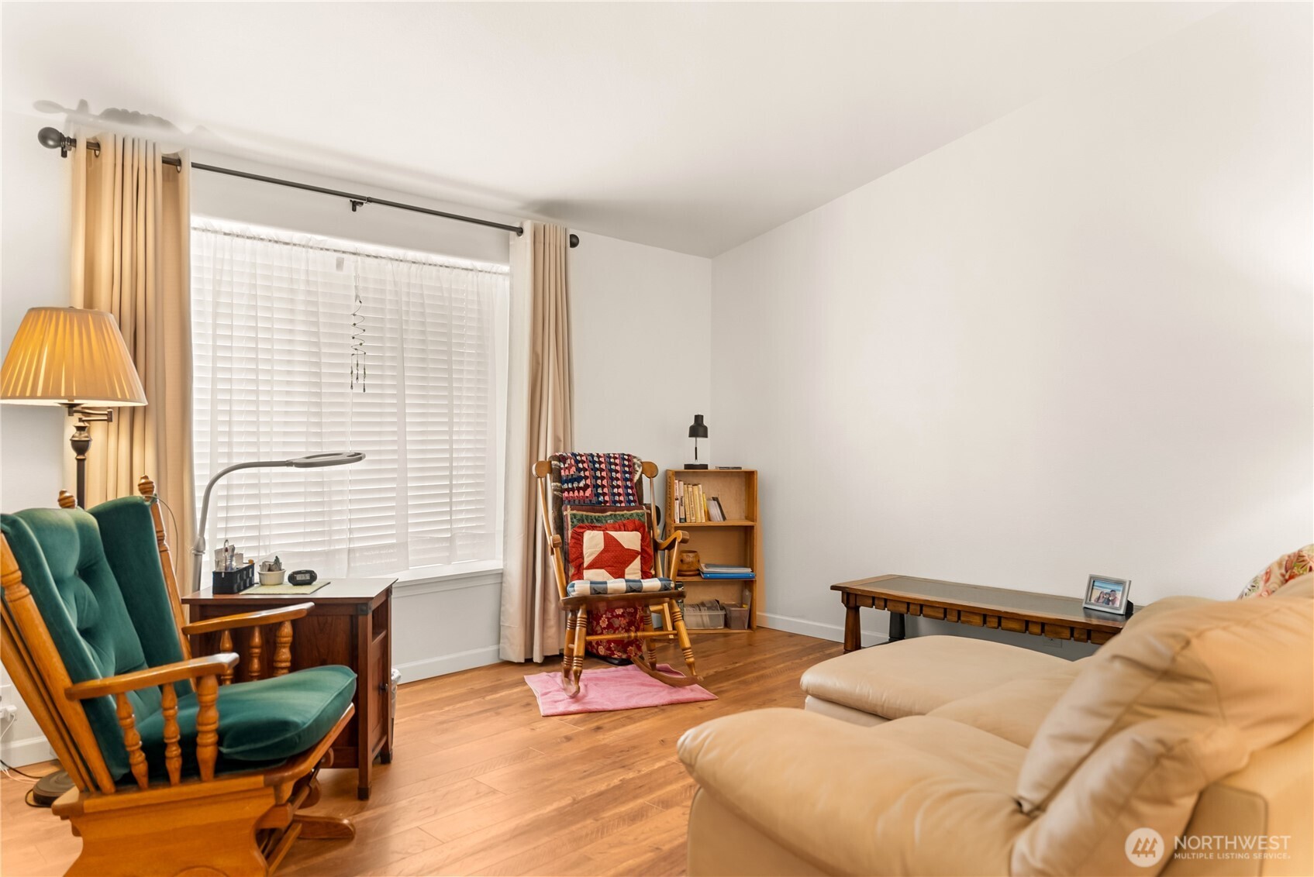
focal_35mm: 24
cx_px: 657
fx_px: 876
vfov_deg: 53.2
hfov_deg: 73.7
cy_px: 438
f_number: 3.2
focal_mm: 24
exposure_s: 1/15
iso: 400
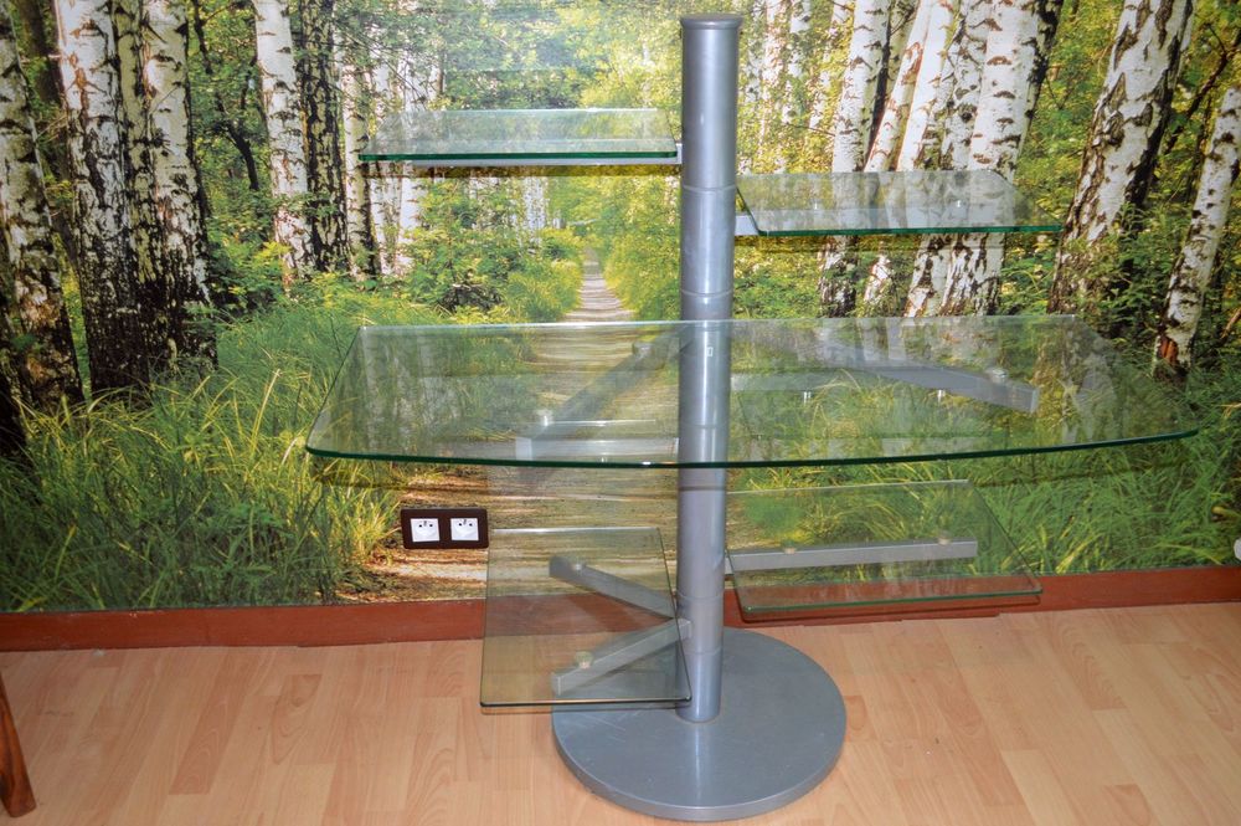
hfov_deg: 53.2
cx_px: 620
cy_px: 413
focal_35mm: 36
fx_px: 1240
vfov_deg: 36.8
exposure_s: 1/60
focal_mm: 24
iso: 900
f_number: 4
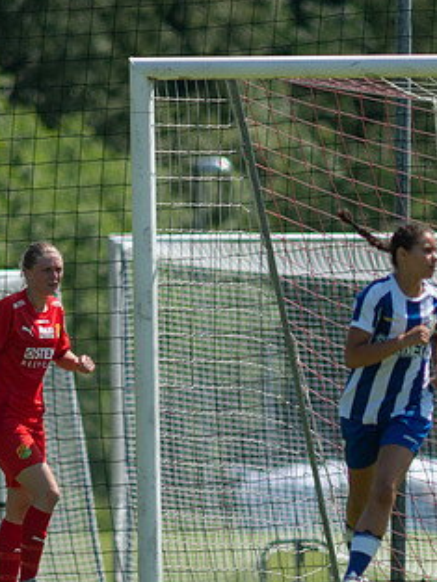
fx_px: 22944
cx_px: 635
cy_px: 449
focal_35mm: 1364
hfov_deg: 1.1
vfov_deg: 1.5
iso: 100
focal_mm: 300
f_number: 3.2
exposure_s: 1/1600
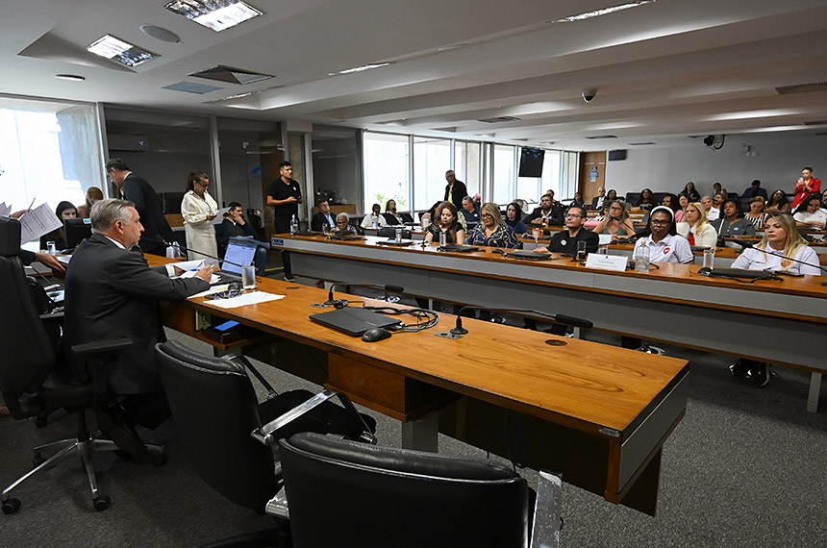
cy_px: 274
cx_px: 414
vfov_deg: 59.3
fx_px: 482
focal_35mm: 21
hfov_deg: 81.3
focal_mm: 14
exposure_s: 1/200
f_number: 4
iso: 1250
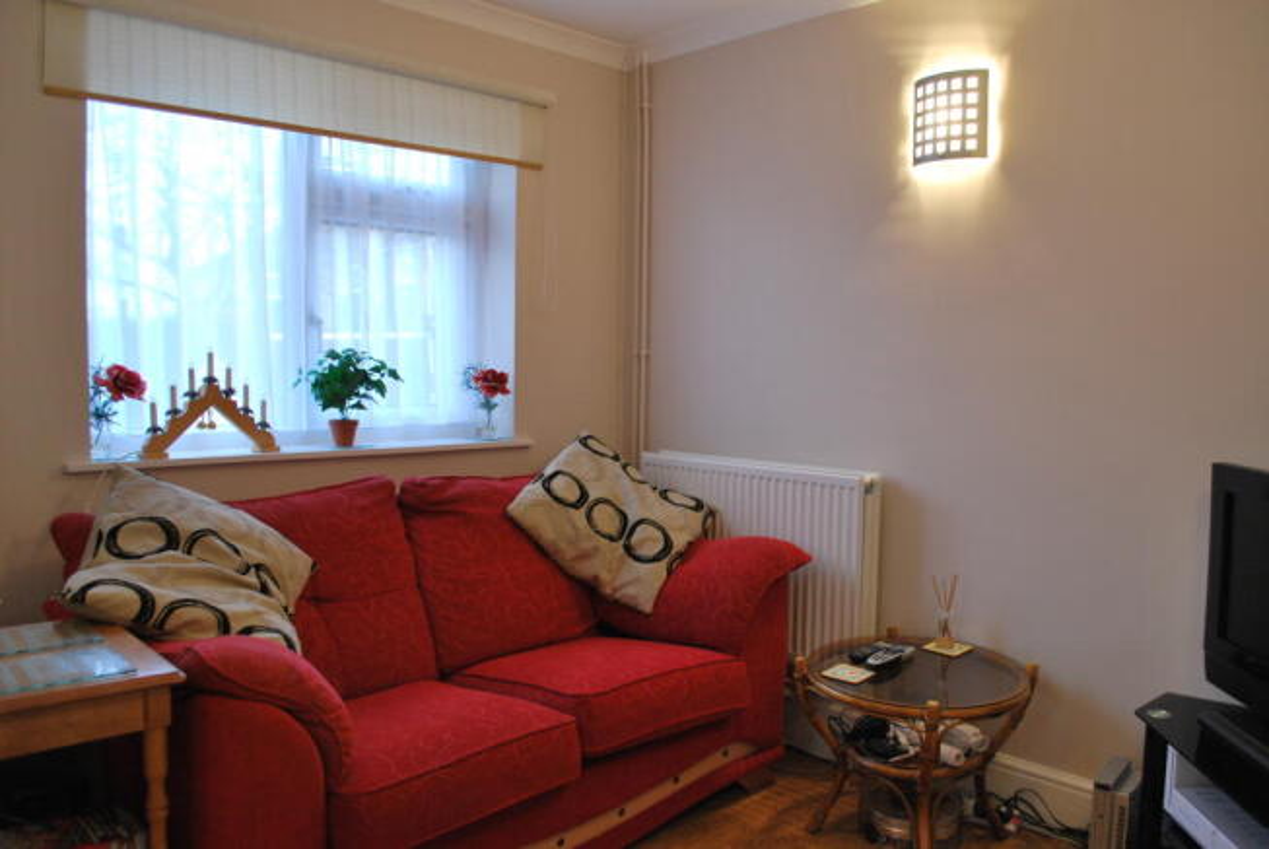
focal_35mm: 27
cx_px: 634
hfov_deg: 67.3
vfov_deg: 48.0
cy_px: 424
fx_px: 953
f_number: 4.5
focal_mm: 18
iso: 400
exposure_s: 1/30
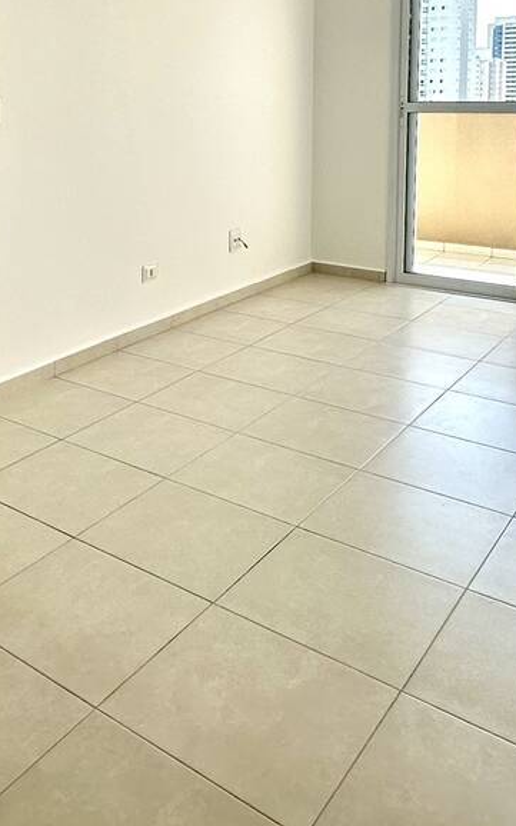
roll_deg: +1.1
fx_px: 833
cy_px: 169
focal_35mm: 37
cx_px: 56
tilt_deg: -5.4
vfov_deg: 49.7
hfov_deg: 32.8
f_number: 2.2
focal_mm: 2.22
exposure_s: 1/287
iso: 40
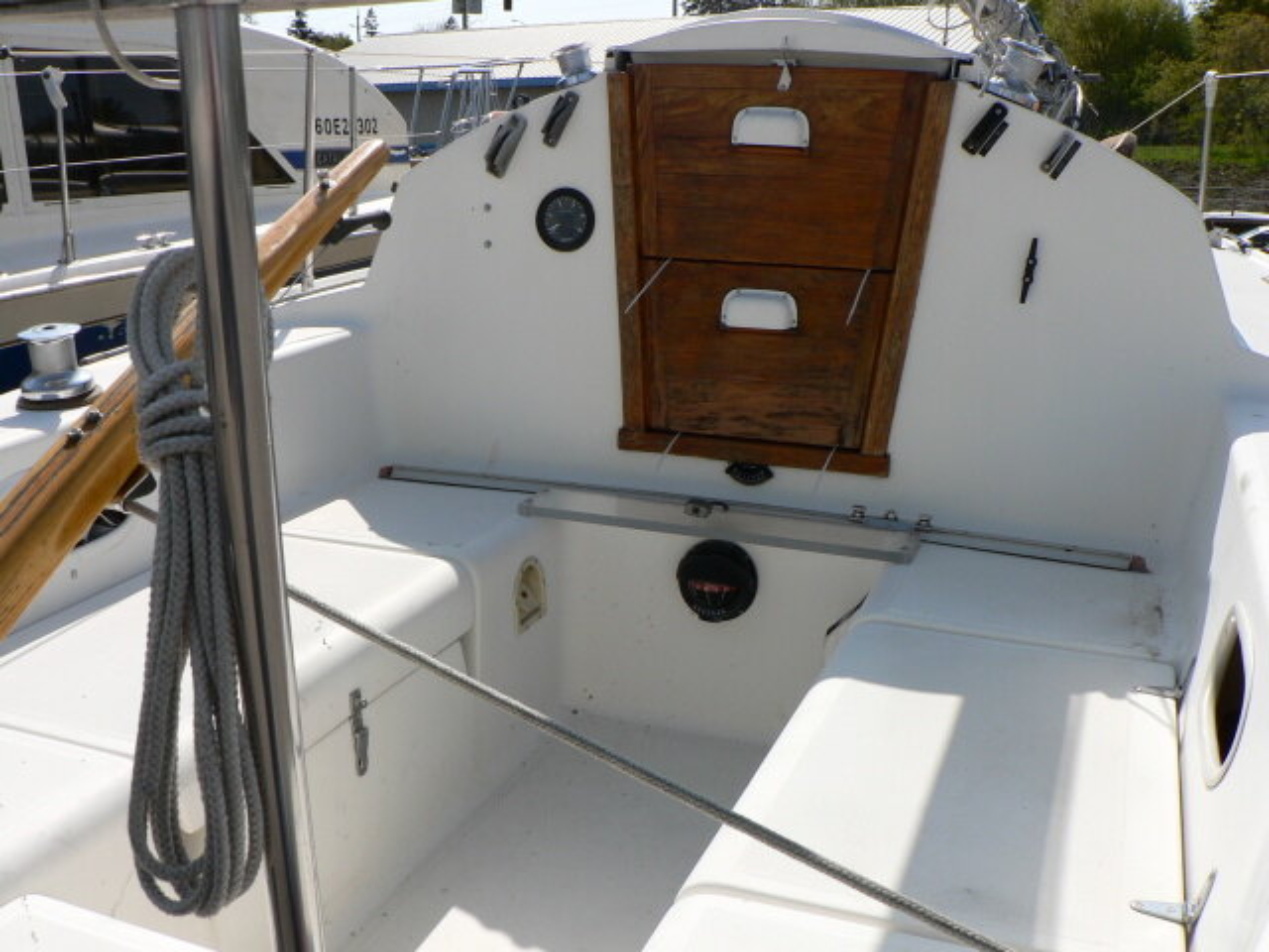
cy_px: 476
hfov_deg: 52.6
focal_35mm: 35
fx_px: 1283
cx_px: 634
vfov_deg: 40.7
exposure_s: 1/400
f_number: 5.6
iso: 64
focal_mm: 6
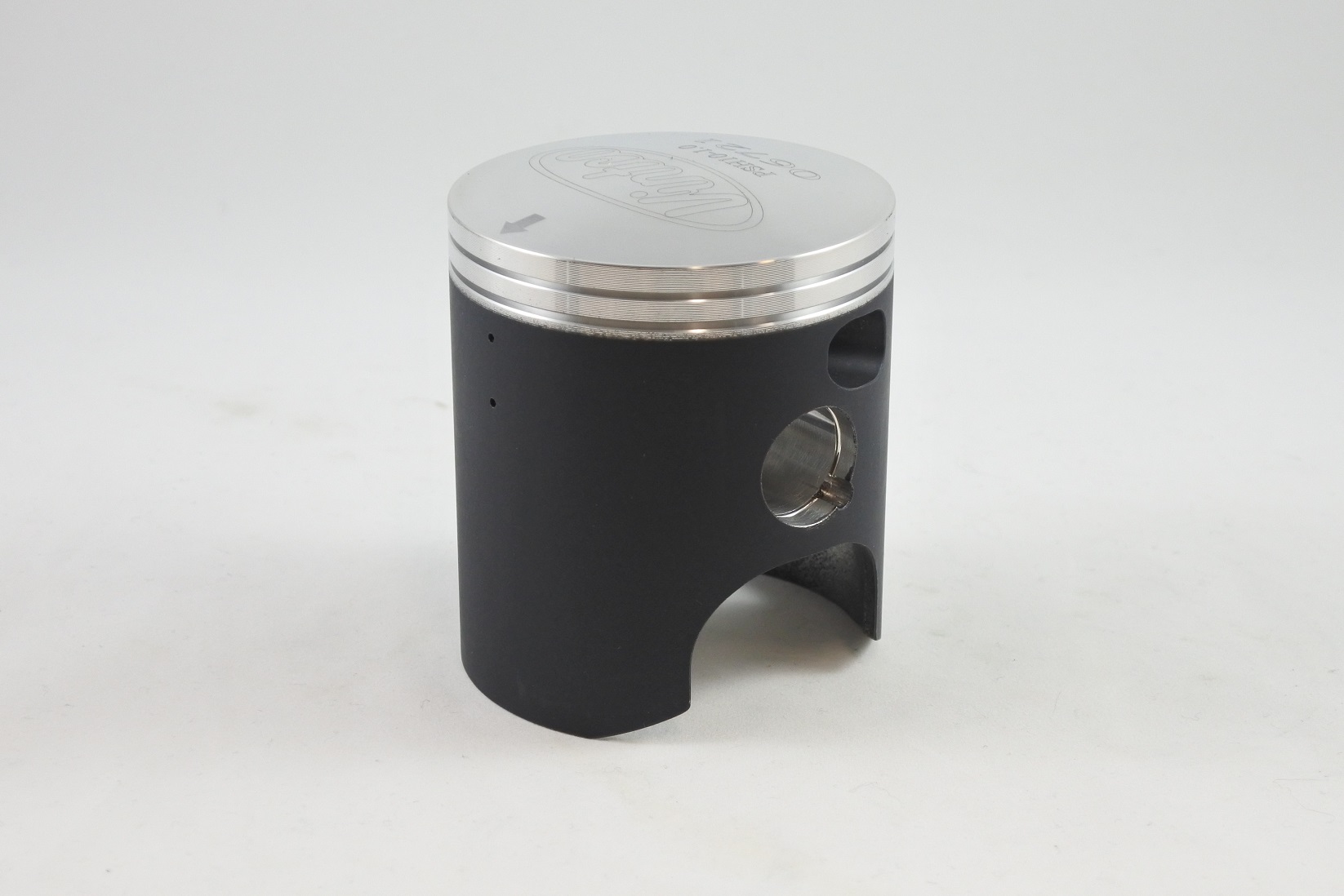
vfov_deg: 25.1
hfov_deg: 36.9
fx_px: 2016
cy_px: 448
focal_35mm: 54
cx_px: 672
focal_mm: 20.1
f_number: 4.8
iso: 560
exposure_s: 1/125
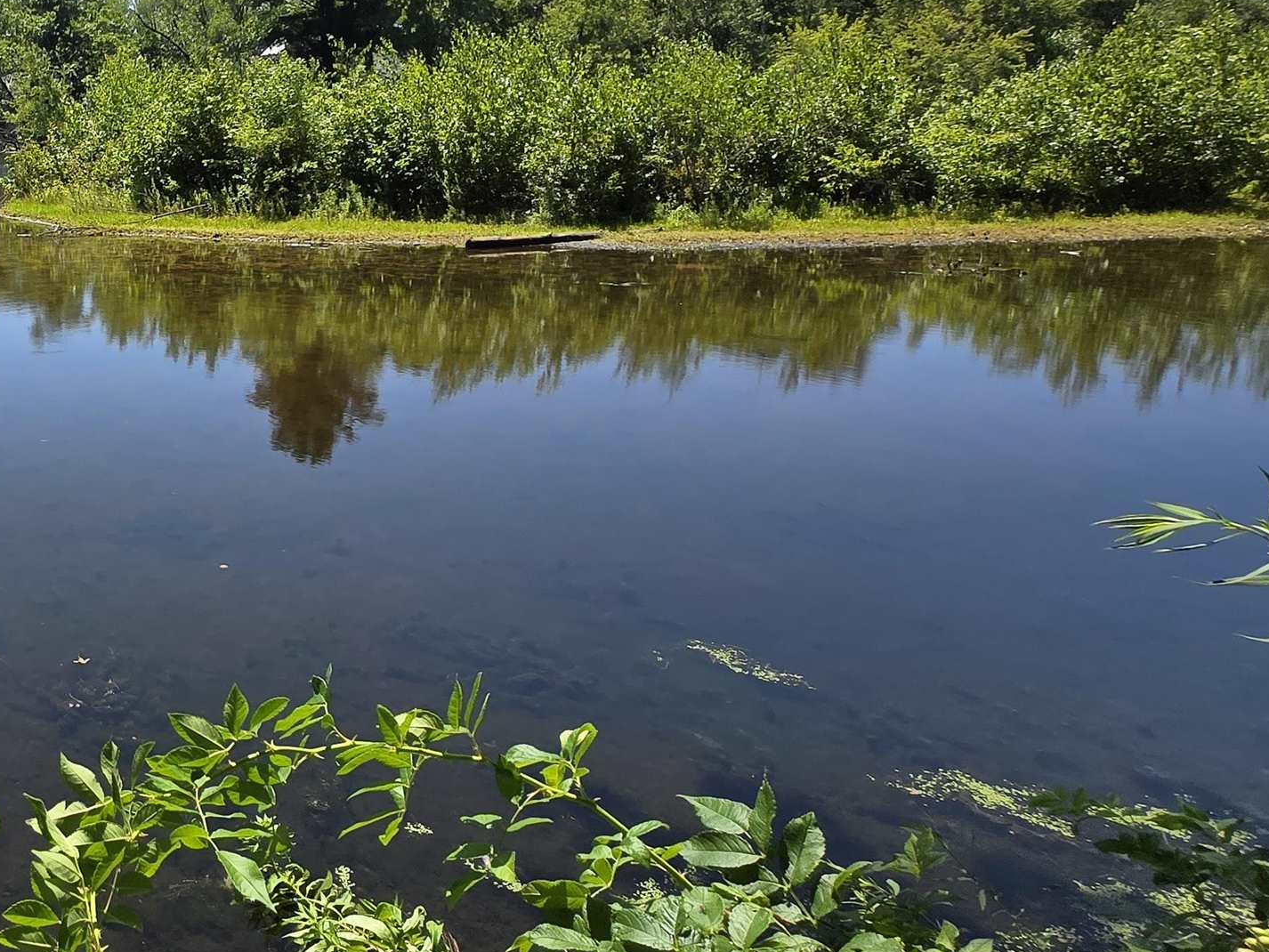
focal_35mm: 28
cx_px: -36
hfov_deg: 49.8
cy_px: 359
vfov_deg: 49.3
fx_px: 1027
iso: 25
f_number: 2.2
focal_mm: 1.7
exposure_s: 1/934
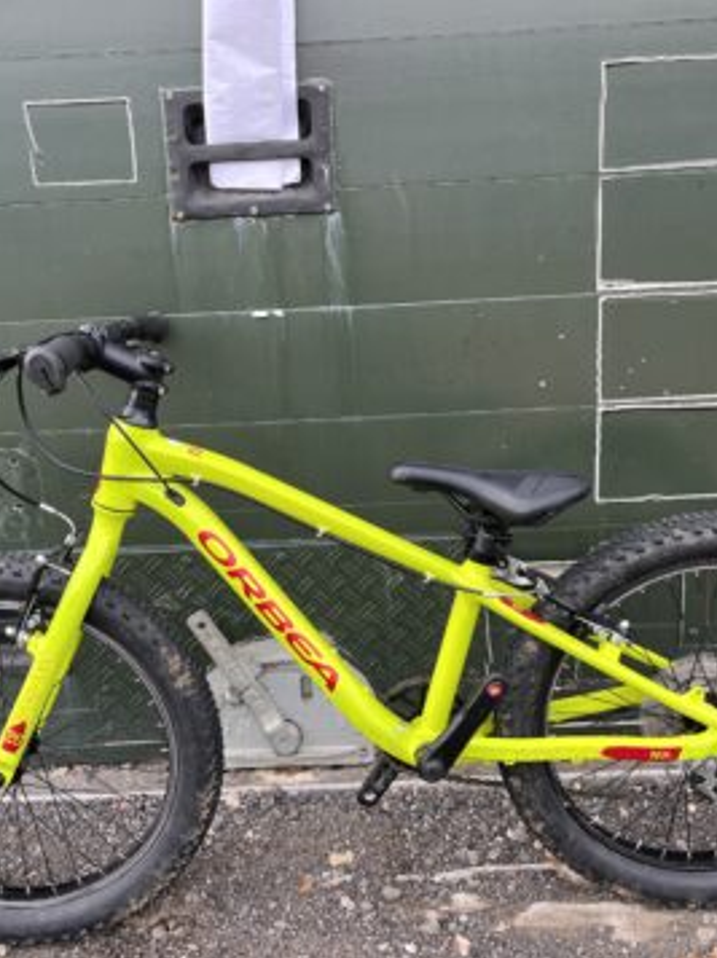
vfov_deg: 52.7
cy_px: 480
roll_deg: +3.6
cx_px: 341
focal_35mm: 35
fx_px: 968
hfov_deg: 40.6
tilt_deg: -15.0
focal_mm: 5.1
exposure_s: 1/234
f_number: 1.6
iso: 40
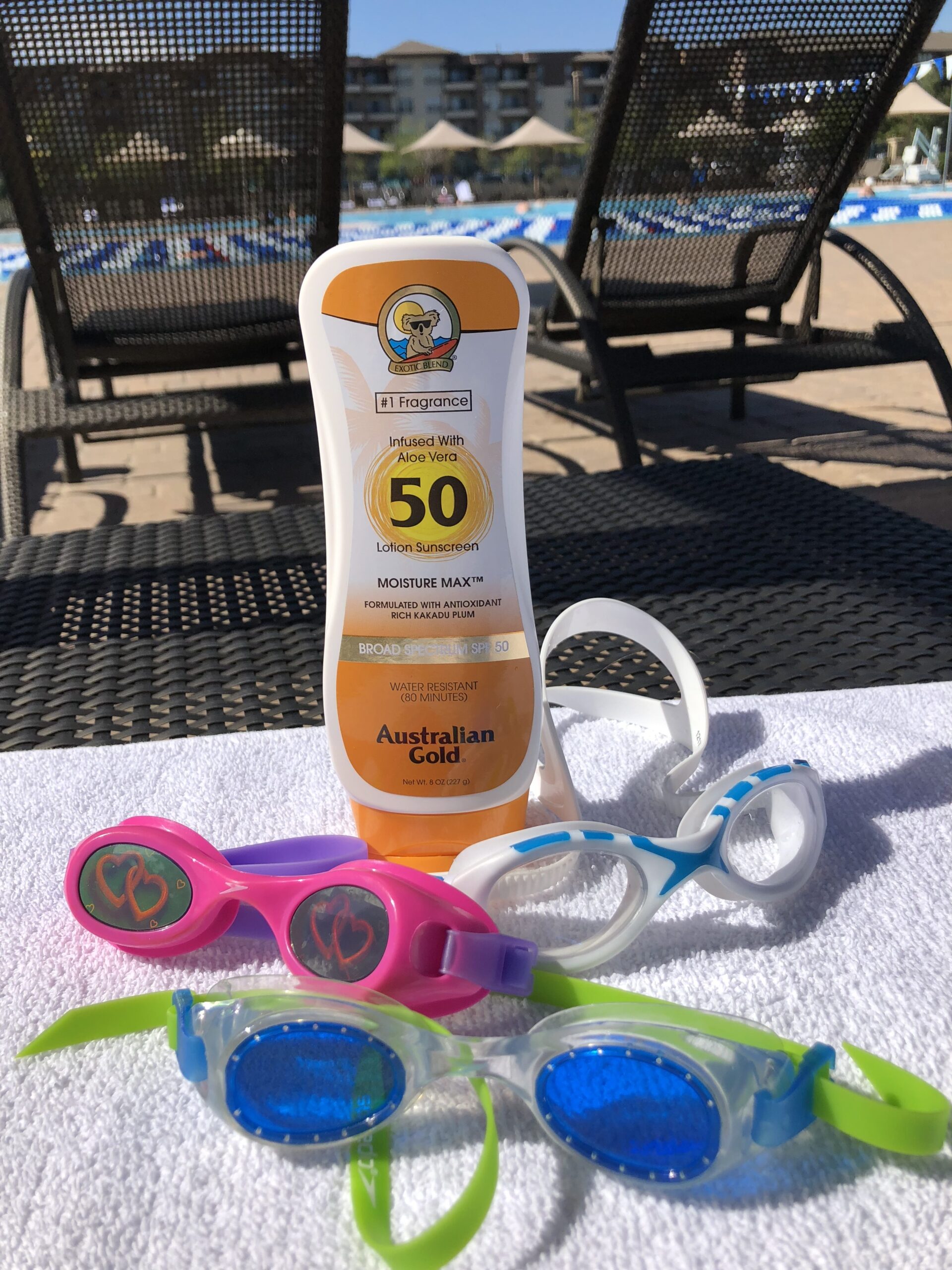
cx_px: 476
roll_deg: +2.9
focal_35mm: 28
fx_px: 1027
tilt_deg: -20.7
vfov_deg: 63.4
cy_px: 635
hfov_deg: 49.7
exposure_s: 1/3690
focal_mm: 3.99
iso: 20
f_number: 1.8
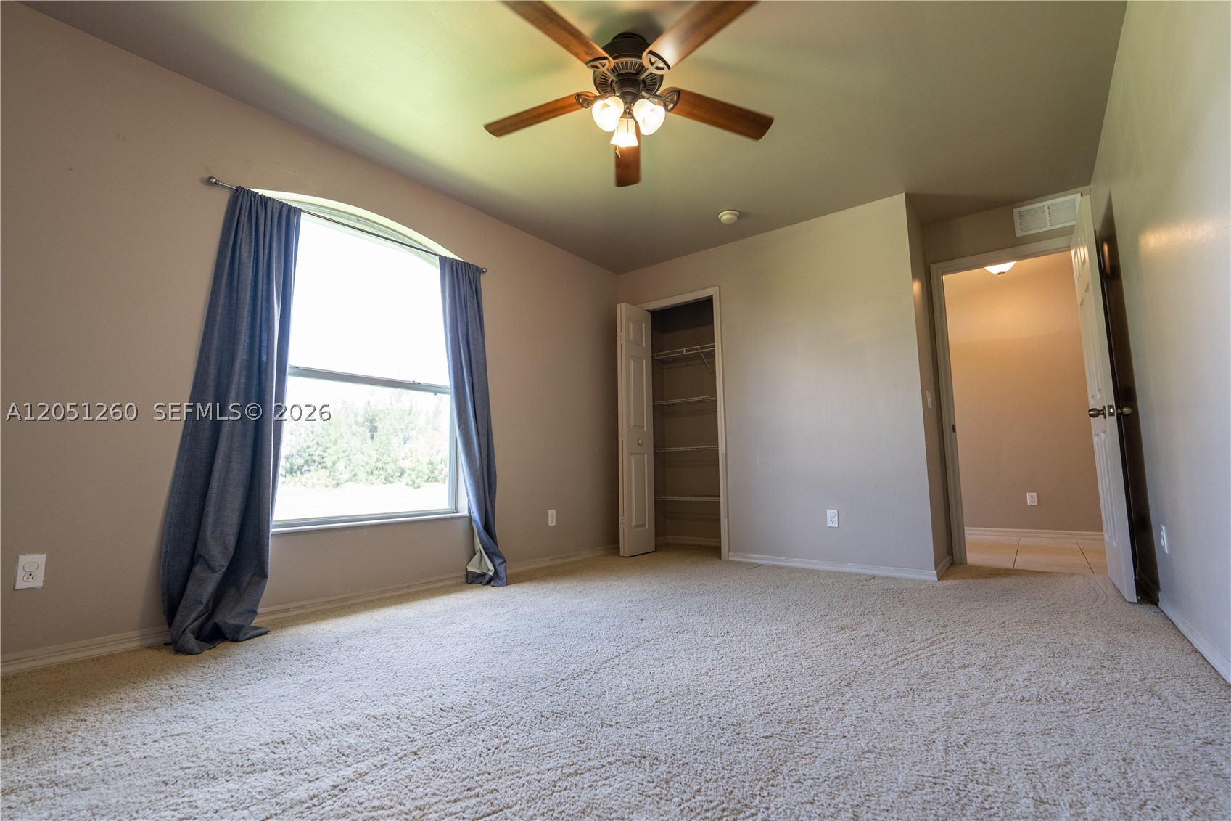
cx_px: 616
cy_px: 410
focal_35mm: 16
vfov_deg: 73.7
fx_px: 547
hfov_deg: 96.7
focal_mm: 16
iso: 320
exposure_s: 1/160
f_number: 3.5
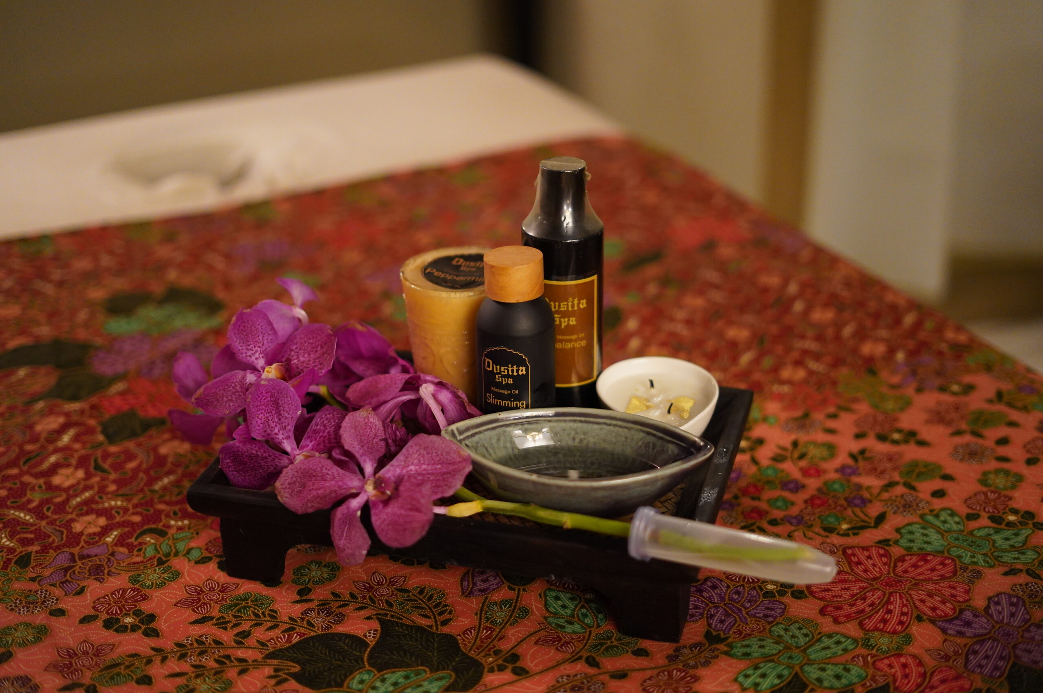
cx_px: 522
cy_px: 346
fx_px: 1447
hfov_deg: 39.6
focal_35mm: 50
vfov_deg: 26.9
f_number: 1.8
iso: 4000
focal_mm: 50
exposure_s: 1/160
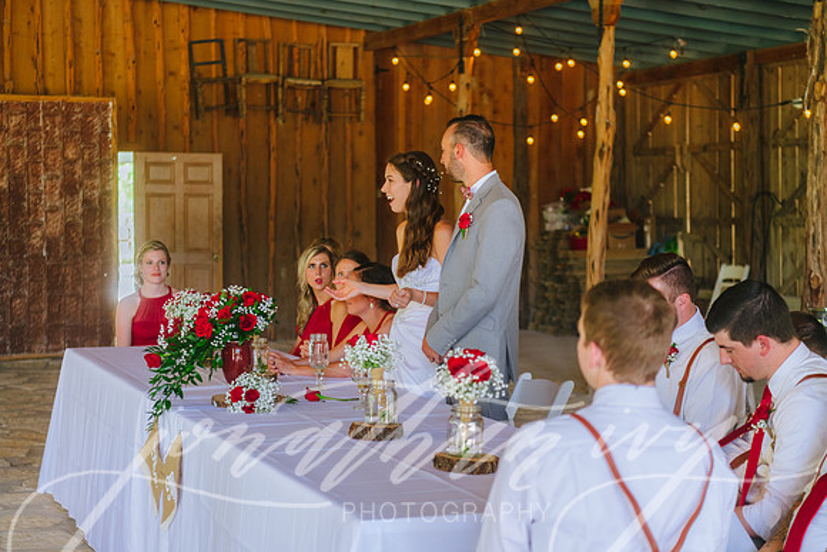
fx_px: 1608
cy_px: 276
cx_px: 414
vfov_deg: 19.5
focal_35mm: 70
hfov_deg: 28.8
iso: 250
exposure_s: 1/100
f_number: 2.8
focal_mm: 70
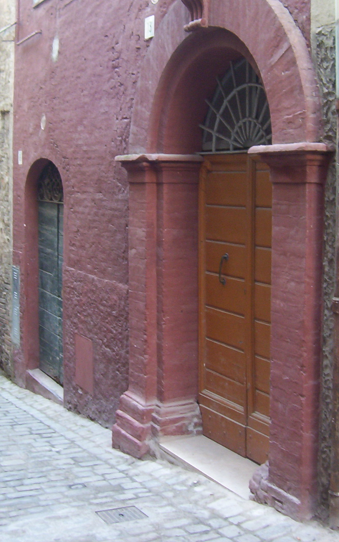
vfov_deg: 40.8
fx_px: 724
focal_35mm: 49
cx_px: 185
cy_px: 208
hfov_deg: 26.3
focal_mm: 5.54
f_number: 2.76
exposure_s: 1/52.5
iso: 100
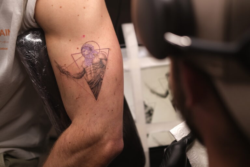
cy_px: 84
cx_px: 125
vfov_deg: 25.5
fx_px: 368
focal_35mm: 53
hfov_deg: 37.5
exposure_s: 1/180
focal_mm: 35
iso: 80
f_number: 2
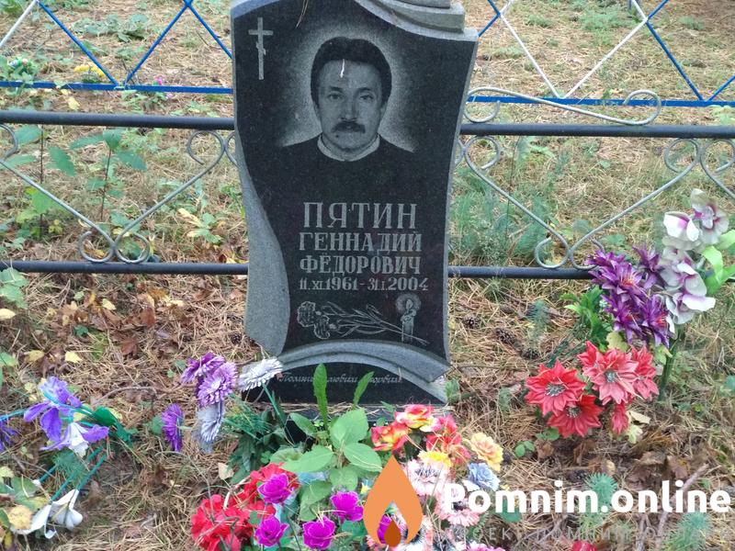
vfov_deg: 28.0
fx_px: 1104
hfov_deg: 36.8
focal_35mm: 52
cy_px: 276
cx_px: 368
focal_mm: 5.99
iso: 1000
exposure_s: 1/30
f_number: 2.6
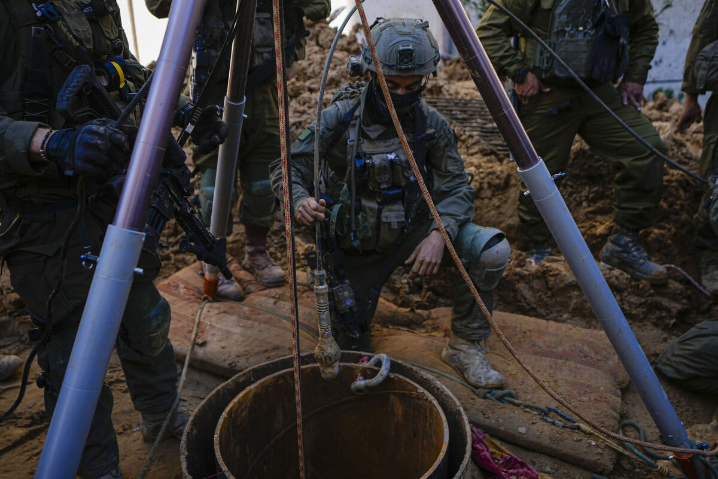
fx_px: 678
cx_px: 359
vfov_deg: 38.9
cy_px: 240
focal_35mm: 34
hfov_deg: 55.8
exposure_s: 1/400
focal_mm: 34
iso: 50
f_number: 2.8
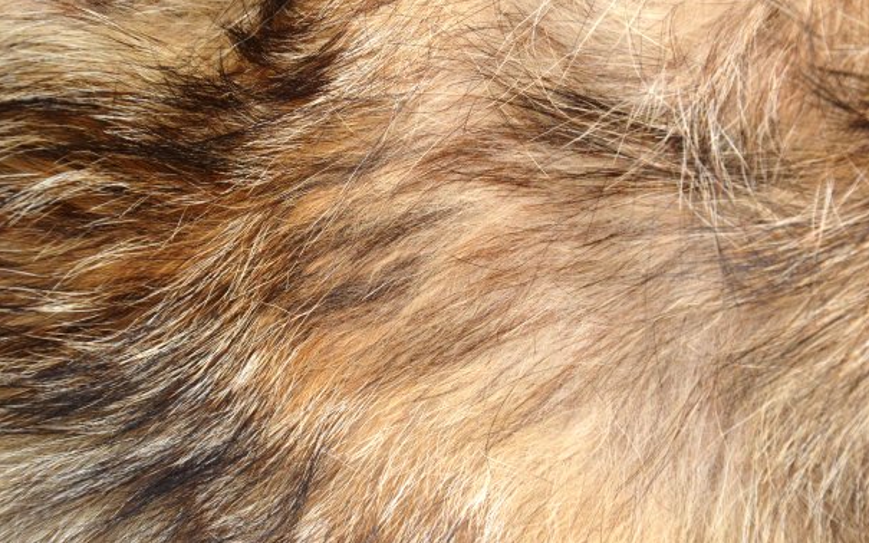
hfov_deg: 20.4
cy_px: 266
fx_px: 2415
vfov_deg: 12.8
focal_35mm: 102
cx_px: 438
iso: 800
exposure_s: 1/60
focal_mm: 66
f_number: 8
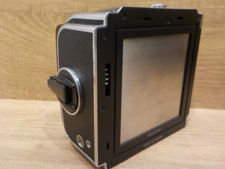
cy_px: 84
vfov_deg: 46.8
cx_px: 112
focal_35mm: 30
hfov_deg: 60.0
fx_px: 195
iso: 125
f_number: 3.3
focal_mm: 4.1
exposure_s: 1/30
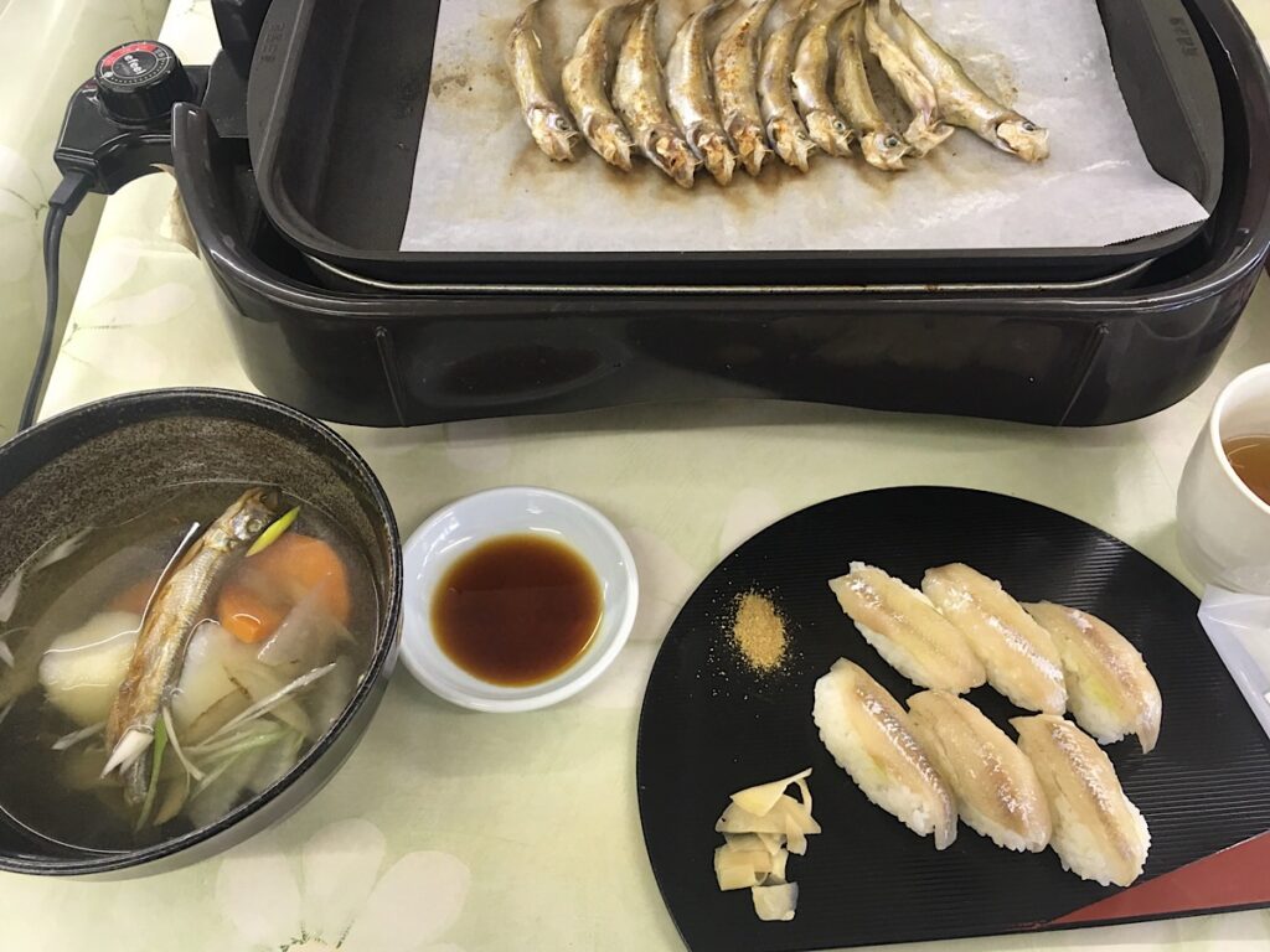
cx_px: 635
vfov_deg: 48.2
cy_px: 476
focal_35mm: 29
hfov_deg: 61.7
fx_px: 1064
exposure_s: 1/30
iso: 80
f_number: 2.2
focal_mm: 4.15
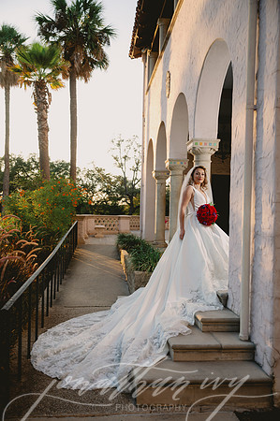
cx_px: 140
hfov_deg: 38.8
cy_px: 210
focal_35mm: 34
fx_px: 398
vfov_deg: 55.8
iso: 50
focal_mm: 34
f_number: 2.8
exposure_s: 1/200
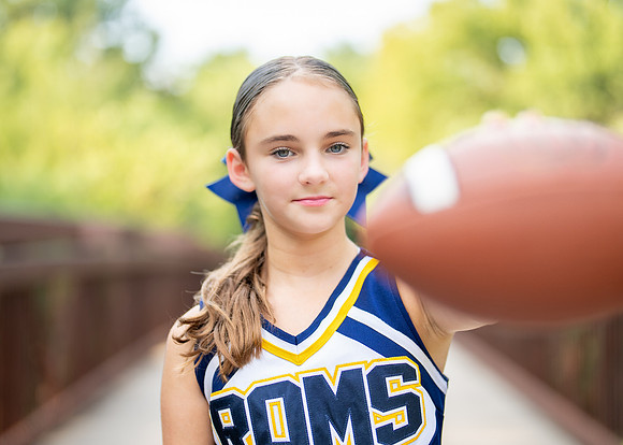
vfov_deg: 20.7
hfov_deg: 28.8
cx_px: 306
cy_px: 221
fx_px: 1215
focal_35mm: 69
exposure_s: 1/640
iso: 100
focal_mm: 50
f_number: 1.2
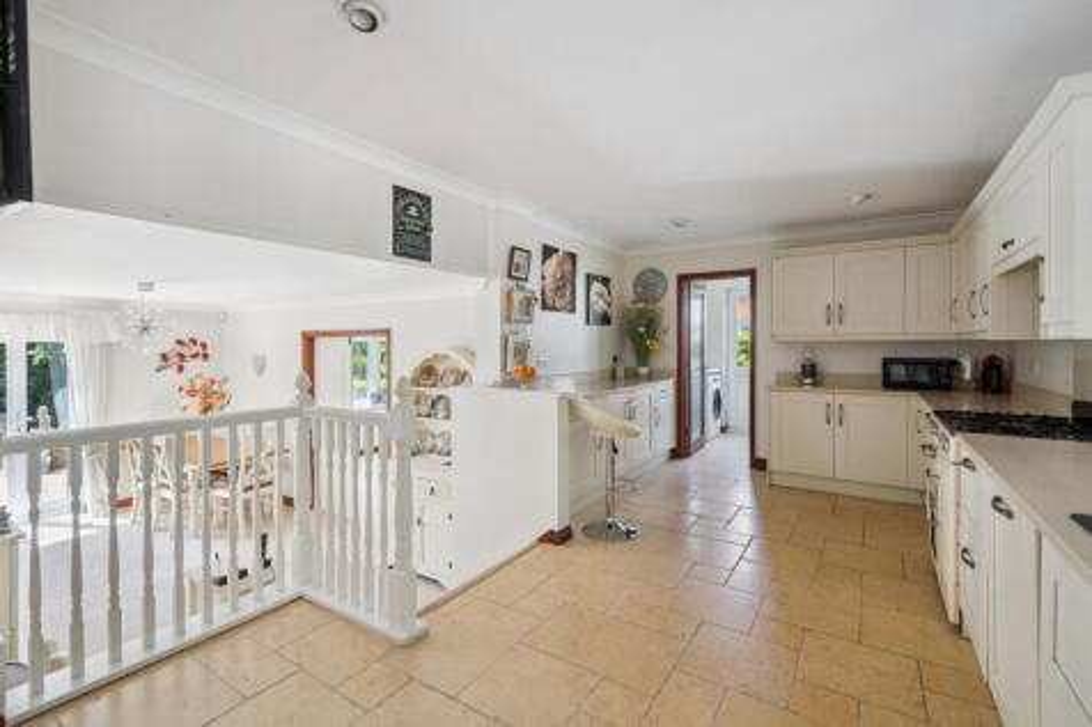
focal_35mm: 16
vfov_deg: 73.7
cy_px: 364
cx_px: 546
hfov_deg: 96.8
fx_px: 485
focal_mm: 16
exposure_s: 1/13
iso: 250
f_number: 5.6
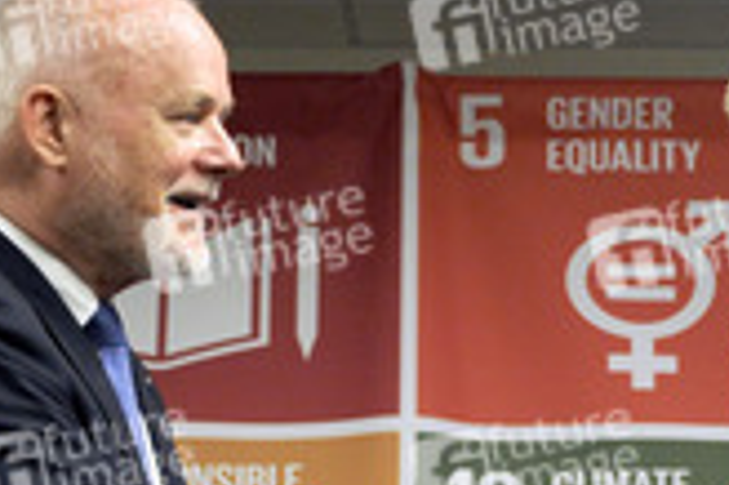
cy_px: 574
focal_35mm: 121
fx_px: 2448
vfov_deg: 11.1
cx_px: 582
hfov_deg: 16.8
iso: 2000
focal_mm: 44
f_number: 4.2
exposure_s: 1/250
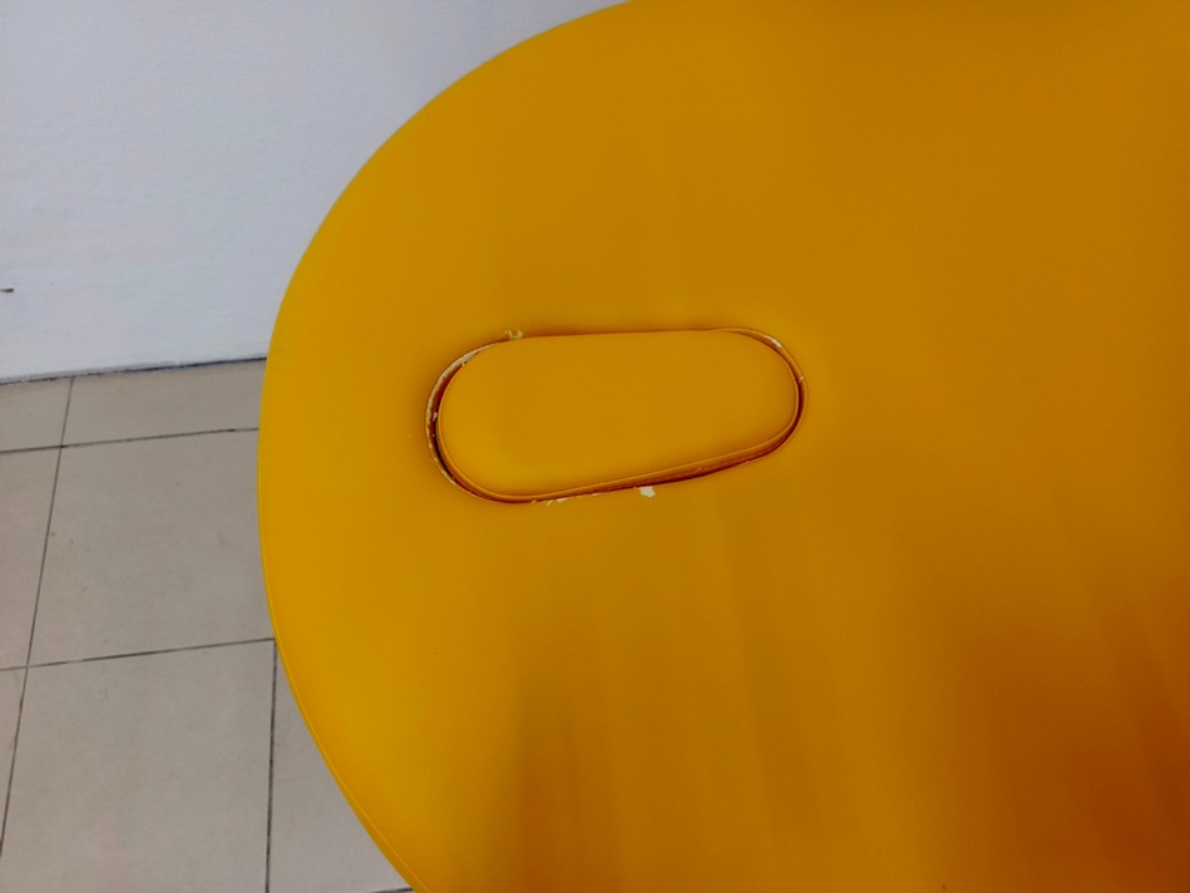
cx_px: 595
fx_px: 825
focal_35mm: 24
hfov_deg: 71.6
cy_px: 446
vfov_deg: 56.8
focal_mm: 5.25
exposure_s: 1/50
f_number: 1.75
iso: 445
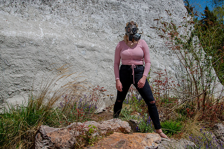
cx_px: 119
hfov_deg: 53.6
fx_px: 221
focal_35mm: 36
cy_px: 61
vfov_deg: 37.1
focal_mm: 30
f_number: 6.3
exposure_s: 1/640
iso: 100
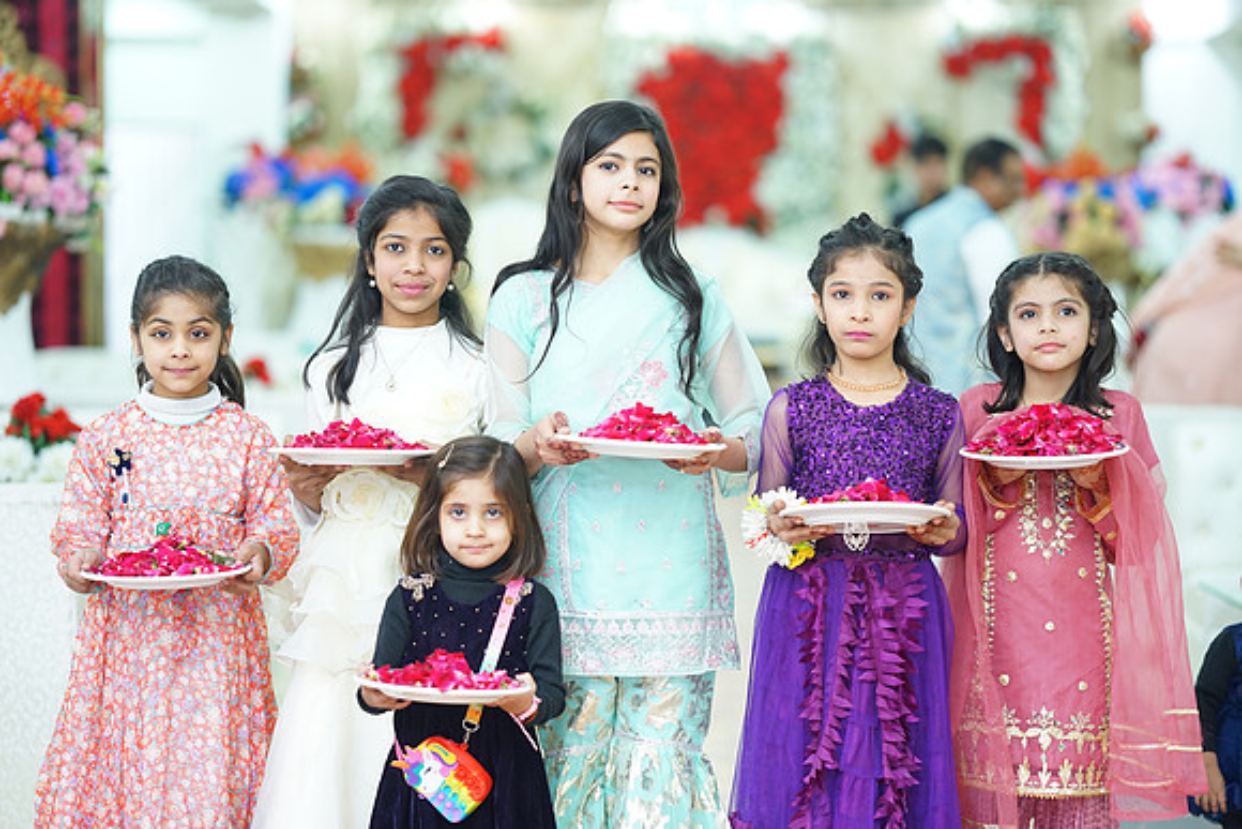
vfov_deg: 16.1
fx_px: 2933
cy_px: 414
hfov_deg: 23.9
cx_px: 621
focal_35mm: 85
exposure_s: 1/160
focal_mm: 85
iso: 640
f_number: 1.7
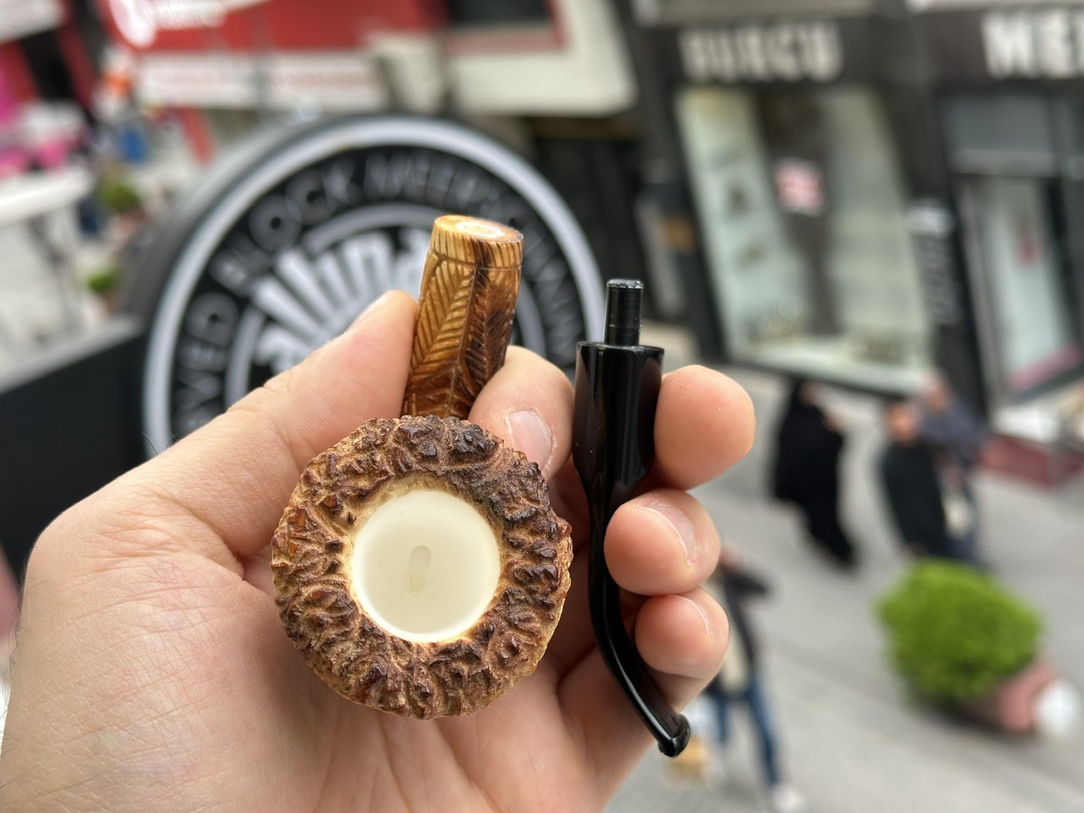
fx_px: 1503
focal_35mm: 48
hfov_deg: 39.7
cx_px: 542
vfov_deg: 30.3
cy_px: 406
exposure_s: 1/159
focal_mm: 6.86
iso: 50
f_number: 1.78
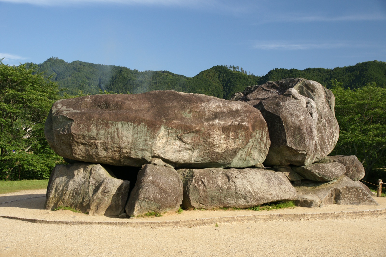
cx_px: 193
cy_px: 128
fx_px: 482
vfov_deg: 29.9
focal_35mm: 45
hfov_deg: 43.6
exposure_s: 1/500
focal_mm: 30
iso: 200
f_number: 5.6
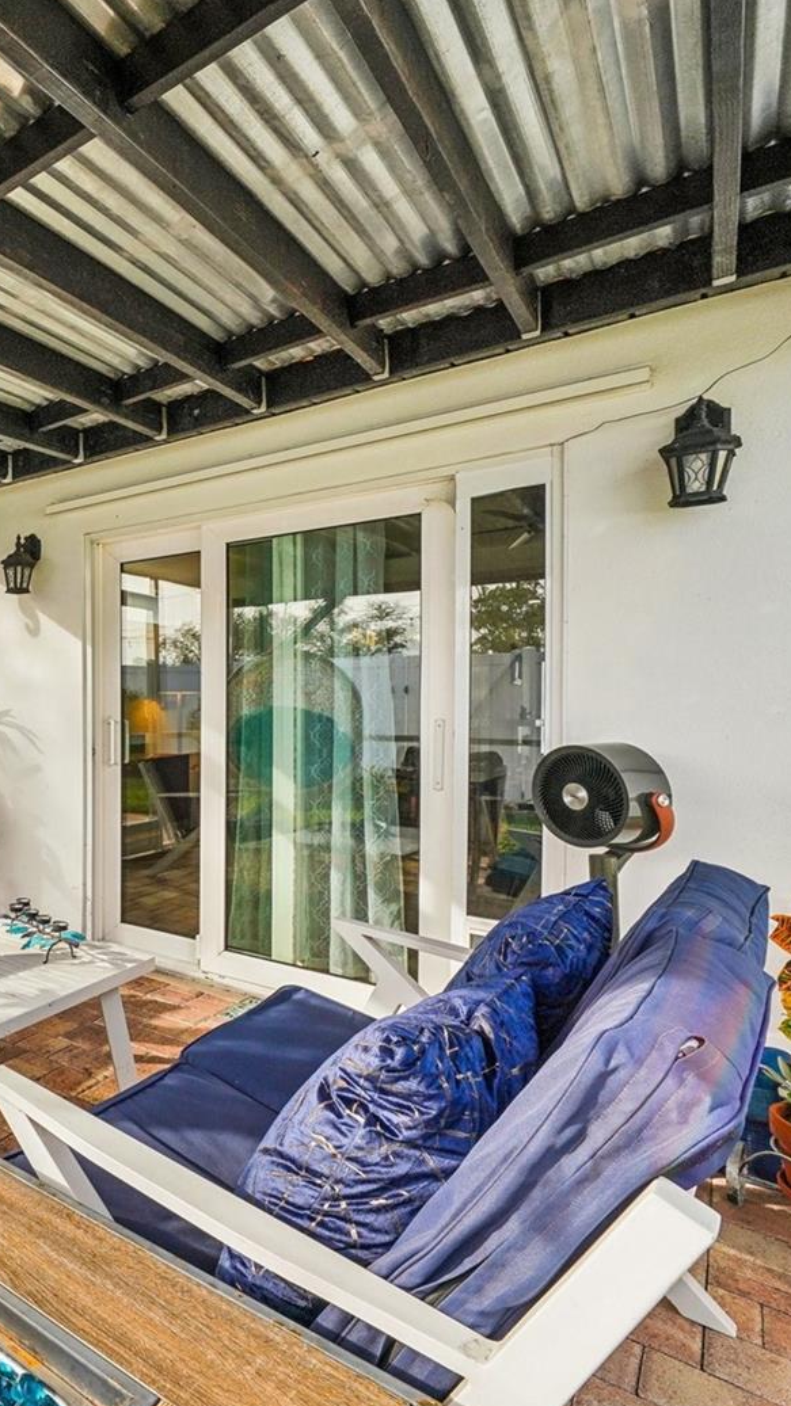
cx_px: -81
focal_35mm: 21
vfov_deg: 83.8
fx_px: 783
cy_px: 696
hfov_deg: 42.1
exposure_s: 1/250
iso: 500
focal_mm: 13
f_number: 8
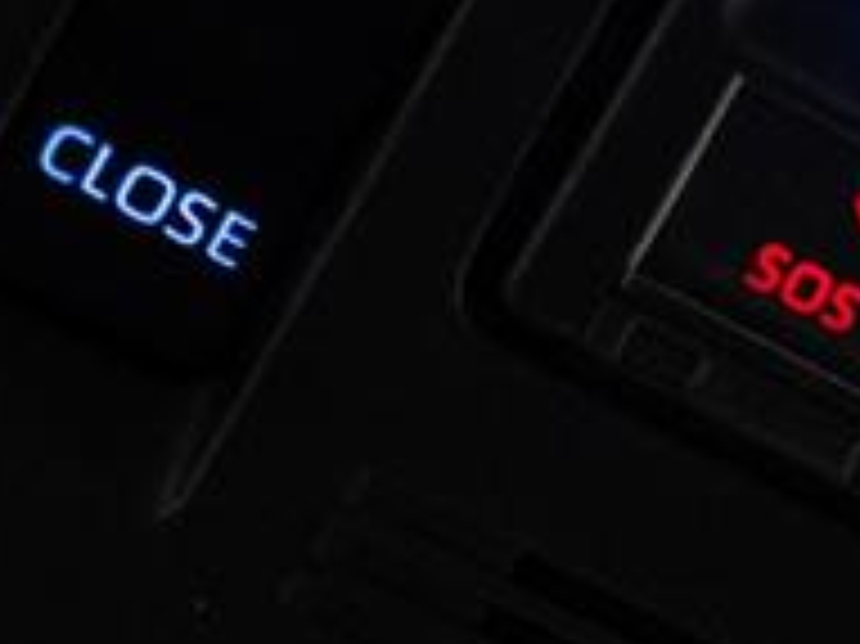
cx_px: 1220
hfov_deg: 9.3
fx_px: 5164
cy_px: 507
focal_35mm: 208
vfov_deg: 7.1
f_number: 3.2
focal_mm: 24
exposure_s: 1/30
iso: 800
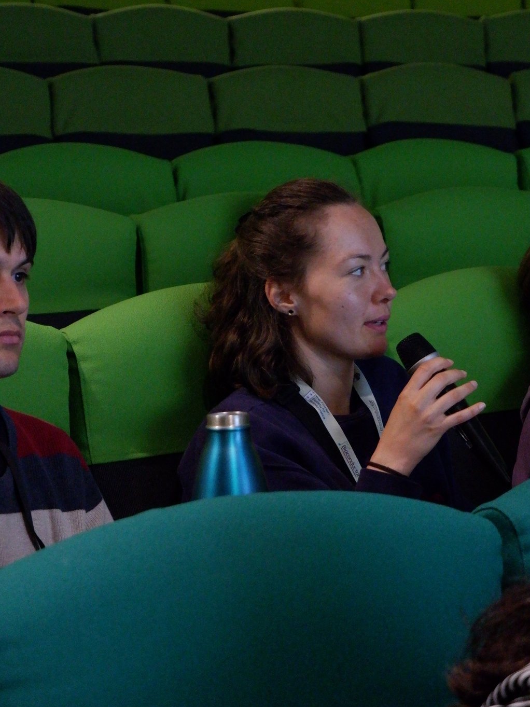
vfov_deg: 20.4
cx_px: 330
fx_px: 1960
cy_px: 301
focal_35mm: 96
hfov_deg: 15.4
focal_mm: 45
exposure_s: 1/80
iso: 6400
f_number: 5.6
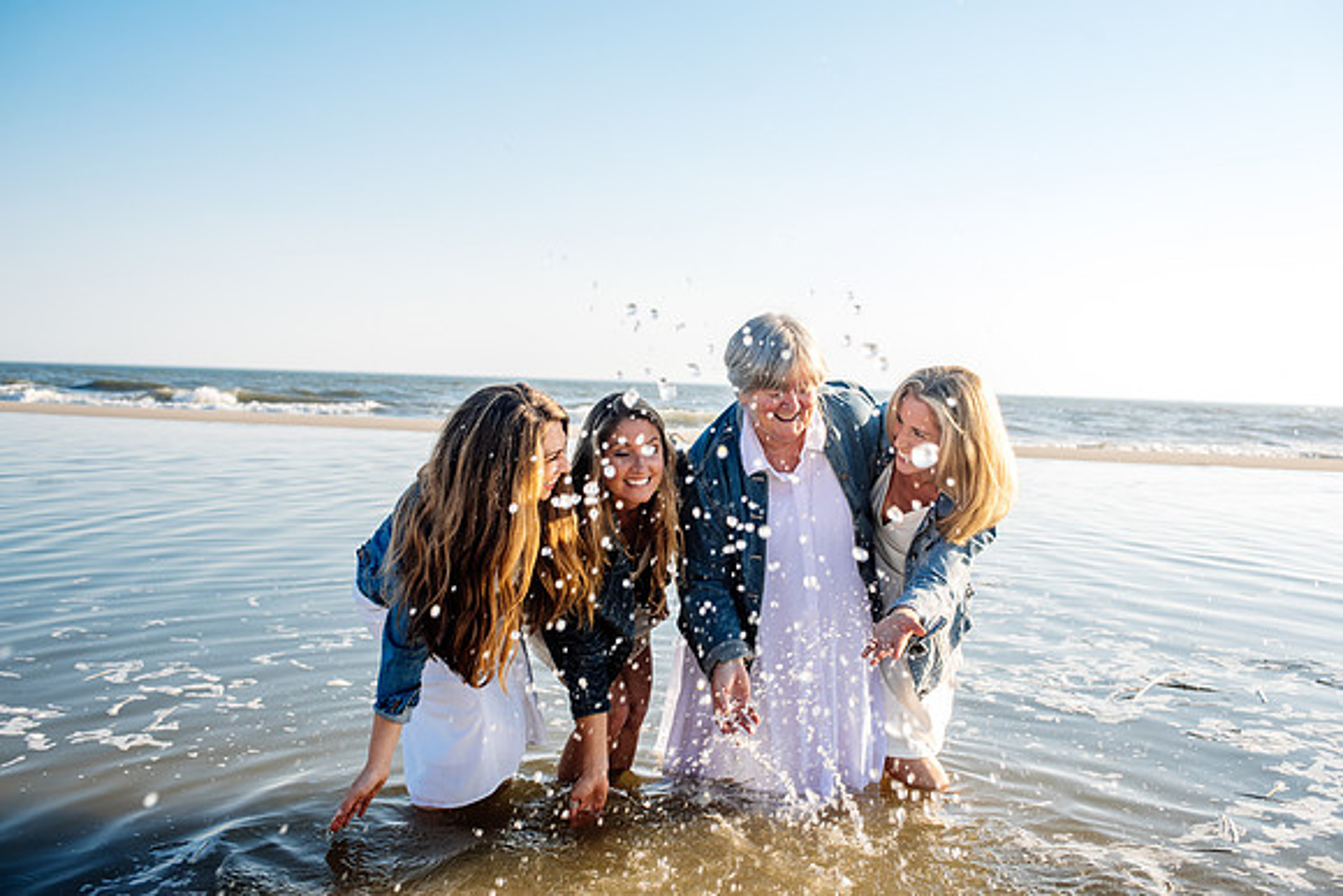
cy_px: 448
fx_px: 1306
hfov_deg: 54.4
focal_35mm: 35
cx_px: 672
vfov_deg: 37.9
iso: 160
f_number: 4.5
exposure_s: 1/500
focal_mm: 35
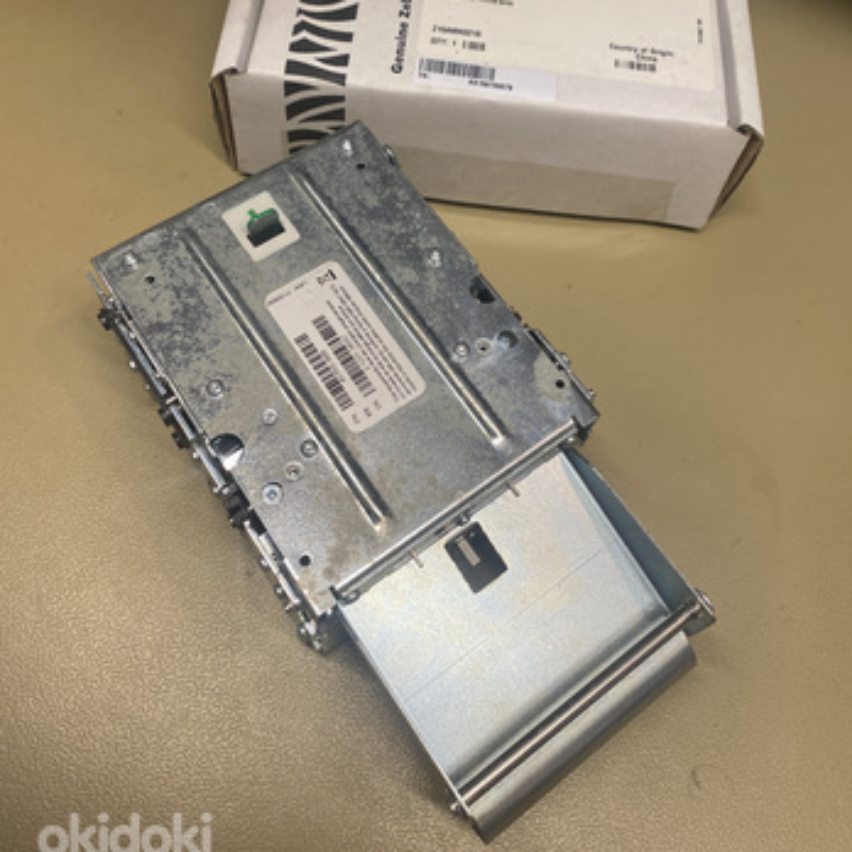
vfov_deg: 49.2
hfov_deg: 49.7
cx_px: 427
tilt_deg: -63.1
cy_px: 308
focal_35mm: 33
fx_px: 919
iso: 100
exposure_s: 1/100
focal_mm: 4.25
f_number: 1.8
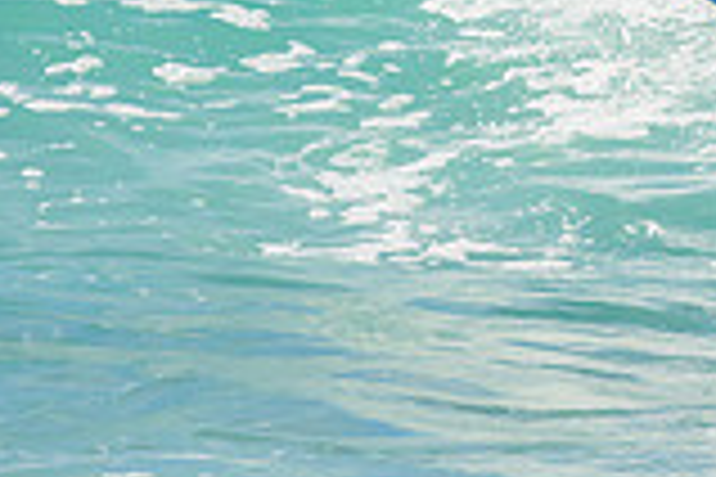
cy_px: -279
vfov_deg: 0.5
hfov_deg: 0.8
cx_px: 1040
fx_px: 51946
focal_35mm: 2612
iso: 500
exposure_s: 1/2000
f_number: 11
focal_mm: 590
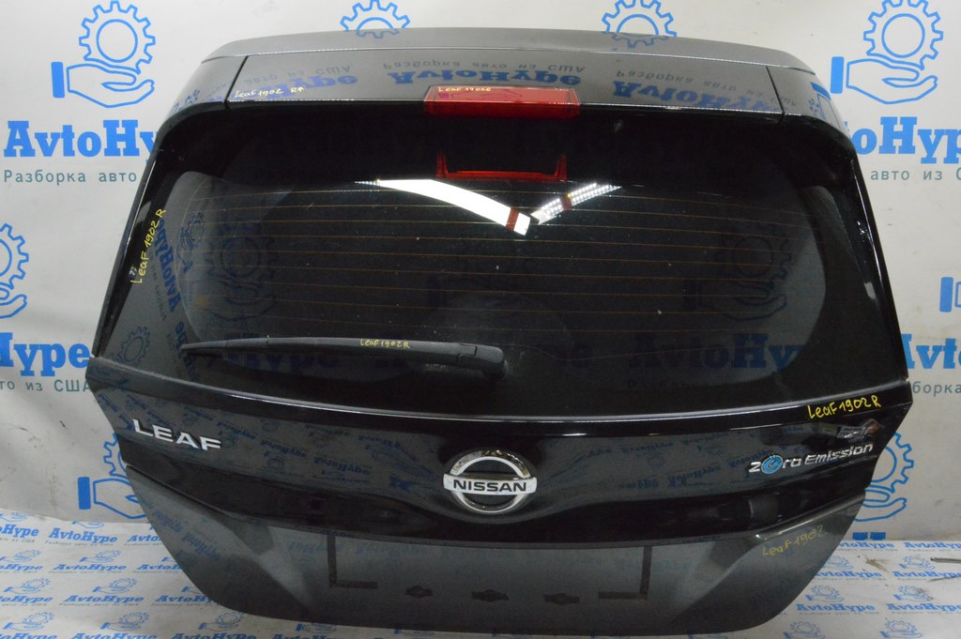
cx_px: 480
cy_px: 320
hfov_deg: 62.0
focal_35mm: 30
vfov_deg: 43.5
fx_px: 800
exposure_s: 1/20
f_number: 20
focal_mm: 20
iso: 6400
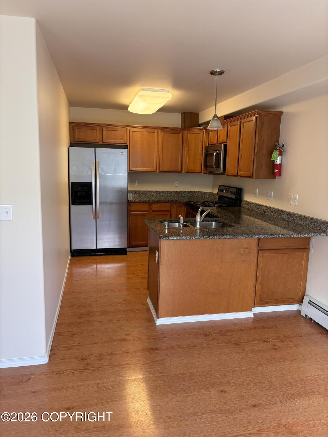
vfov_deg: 67.3
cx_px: 164
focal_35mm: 26
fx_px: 328
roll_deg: -3.1
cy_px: 218
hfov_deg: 53.1
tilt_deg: -9.2
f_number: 1.6
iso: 125
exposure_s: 1/120
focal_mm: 5.96
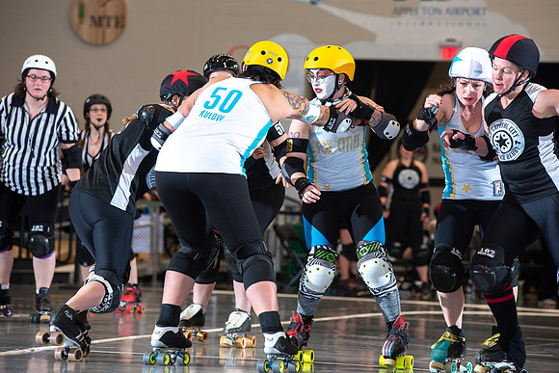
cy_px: 186
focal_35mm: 185
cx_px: 280
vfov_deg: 7.4
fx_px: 2873
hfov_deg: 11.1
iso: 500
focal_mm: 185
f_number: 5.6
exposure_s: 1/160
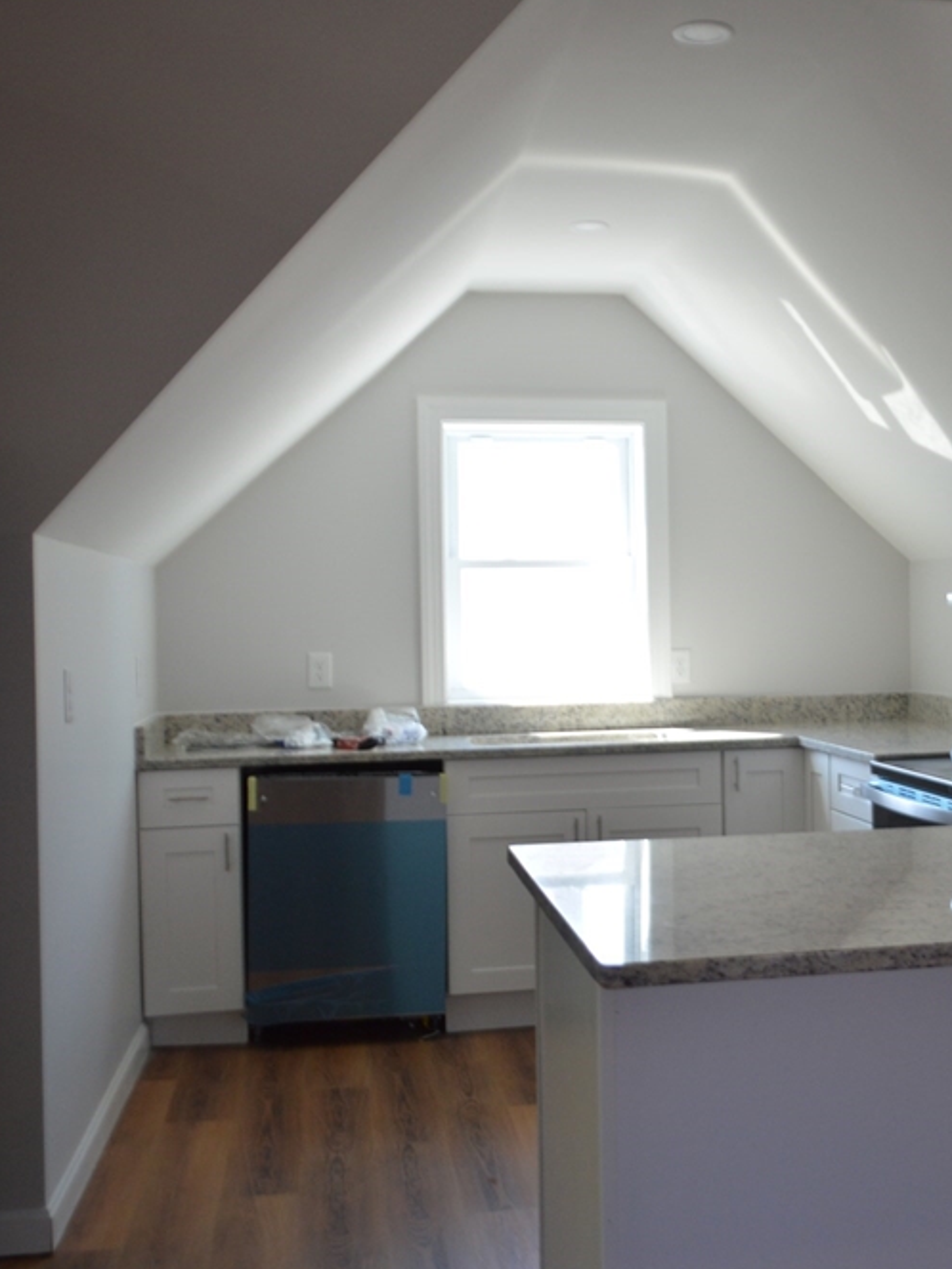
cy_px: 626
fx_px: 1467
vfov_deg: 46.8
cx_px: 667
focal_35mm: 40
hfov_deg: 35.4
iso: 400
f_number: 5.6
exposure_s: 1/125
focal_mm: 18
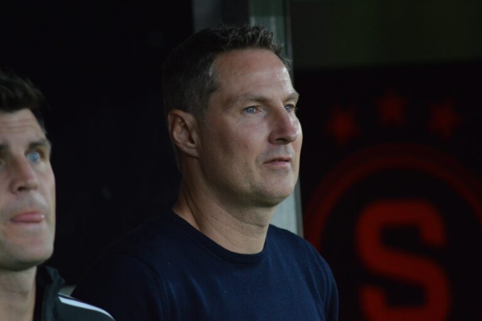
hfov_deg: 4.6
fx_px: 6021
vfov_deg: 3.1
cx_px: 241
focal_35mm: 450
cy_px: 160
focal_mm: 300
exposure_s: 1/200
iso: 1600
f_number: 5.6
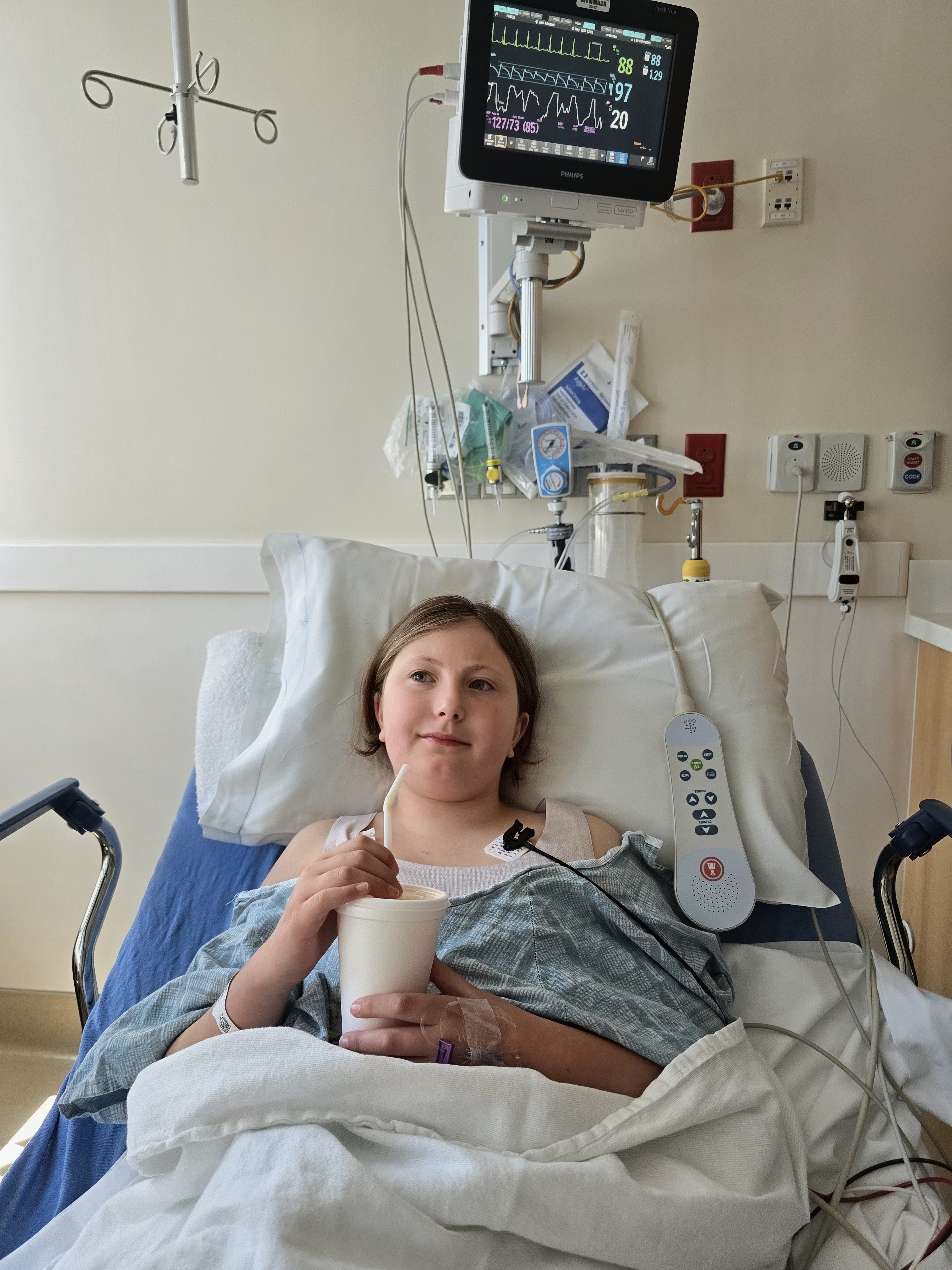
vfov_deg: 73.9
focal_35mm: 23
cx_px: 476
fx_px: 843
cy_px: 635
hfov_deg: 58.9
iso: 160
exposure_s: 1/120
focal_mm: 6.3
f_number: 1.7
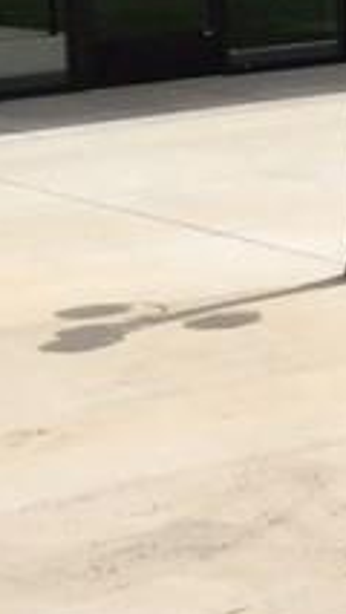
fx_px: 2476
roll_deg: +1.5
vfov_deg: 13.9
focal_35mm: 152
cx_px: 176
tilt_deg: -5.8
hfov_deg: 8.0
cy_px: -37
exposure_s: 1/4950
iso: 32
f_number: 2.2
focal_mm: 4.15
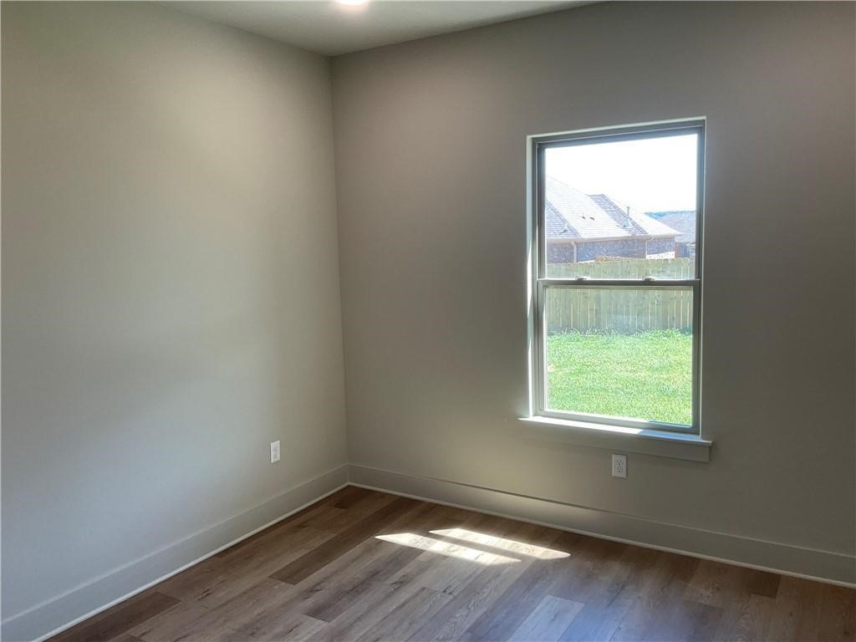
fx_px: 717
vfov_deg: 48.2
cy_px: 321
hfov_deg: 61.7
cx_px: 428
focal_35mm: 29
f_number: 1.8
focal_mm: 3
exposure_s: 1/120
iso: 32
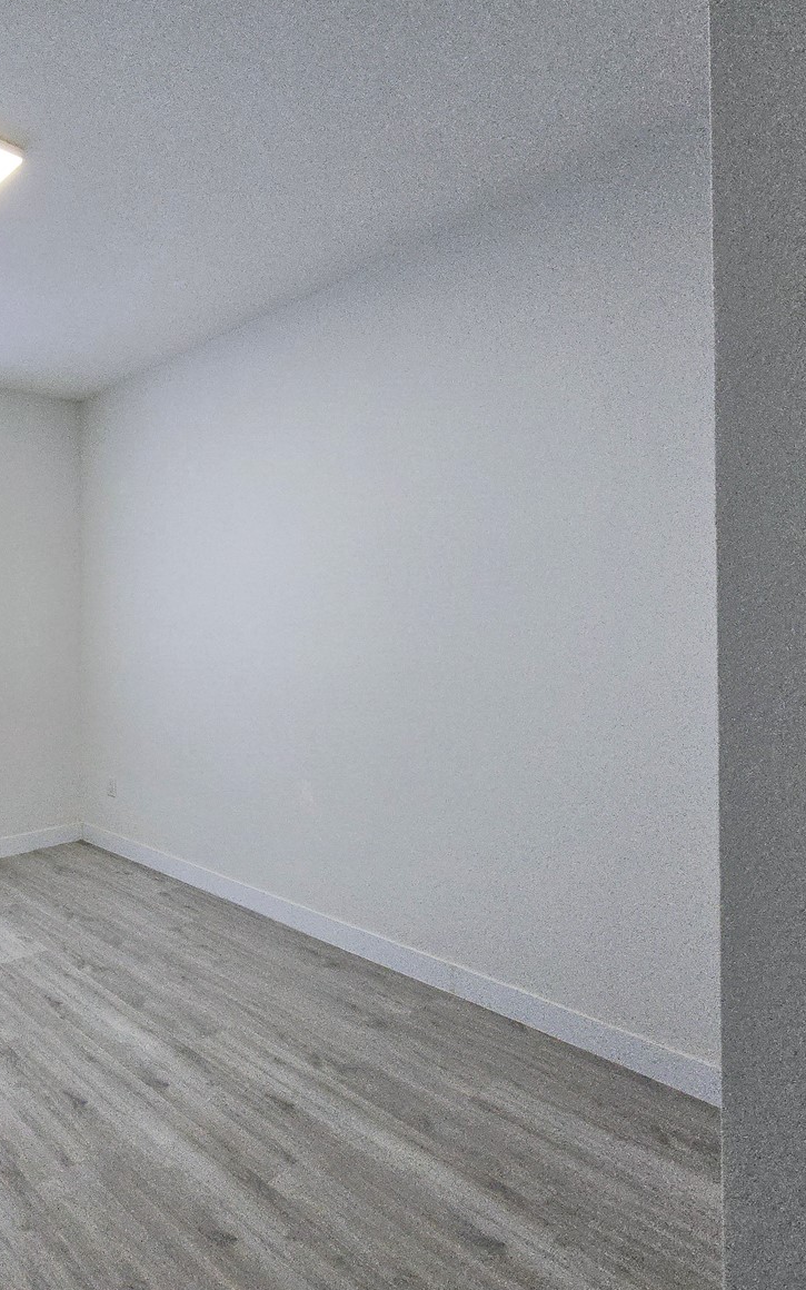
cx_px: 46
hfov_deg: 52.6
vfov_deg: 88.0
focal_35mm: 19
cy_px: 628
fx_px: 668
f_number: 2.2
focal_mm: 2.2
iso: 80
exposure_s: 1/120
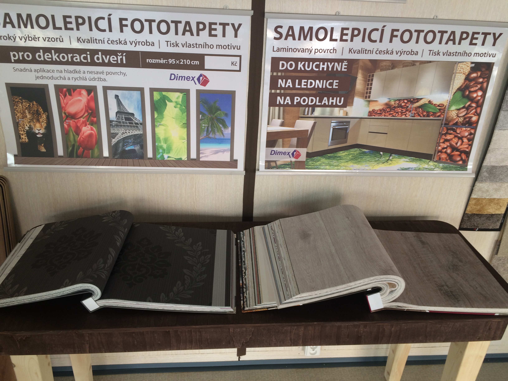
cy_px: 190
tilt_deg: -27.6
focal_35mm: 29
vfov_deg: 48.2
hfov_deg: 61.7
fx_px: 426
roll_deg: -2.5
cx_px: 254
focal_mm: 4.15
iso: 32
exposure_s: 1/50
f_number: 2.2
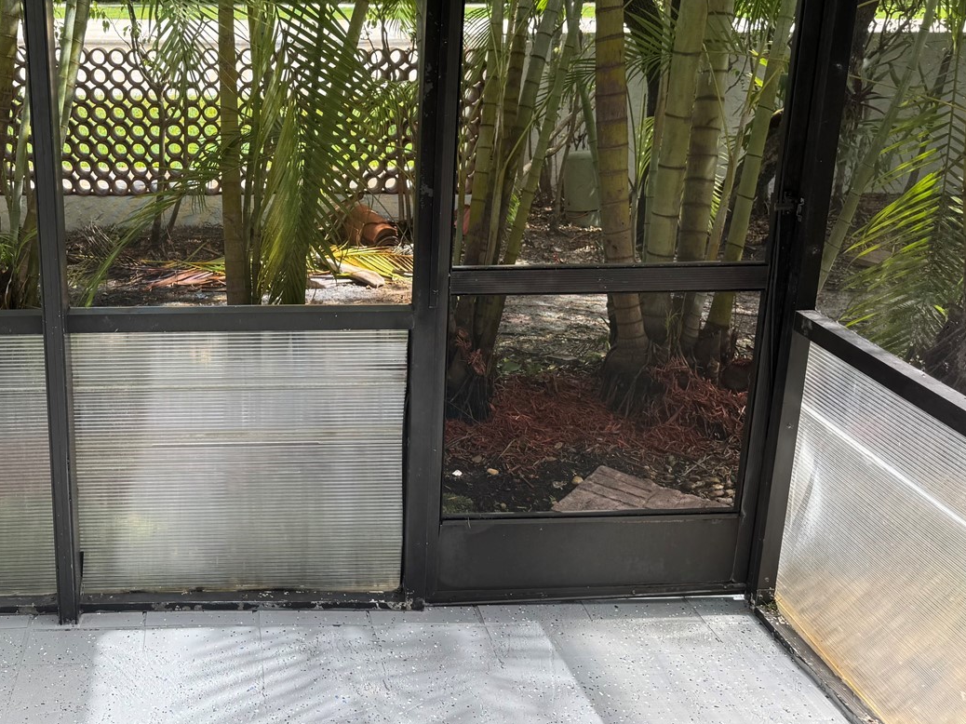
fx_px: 1032
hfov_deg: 48.3
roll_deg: +0.3
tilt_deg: -15.2
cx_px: 248
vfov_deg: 38.2
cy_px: 236
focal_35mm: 37
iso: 80
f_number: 1.78
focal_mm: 6.76
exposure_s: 1/383
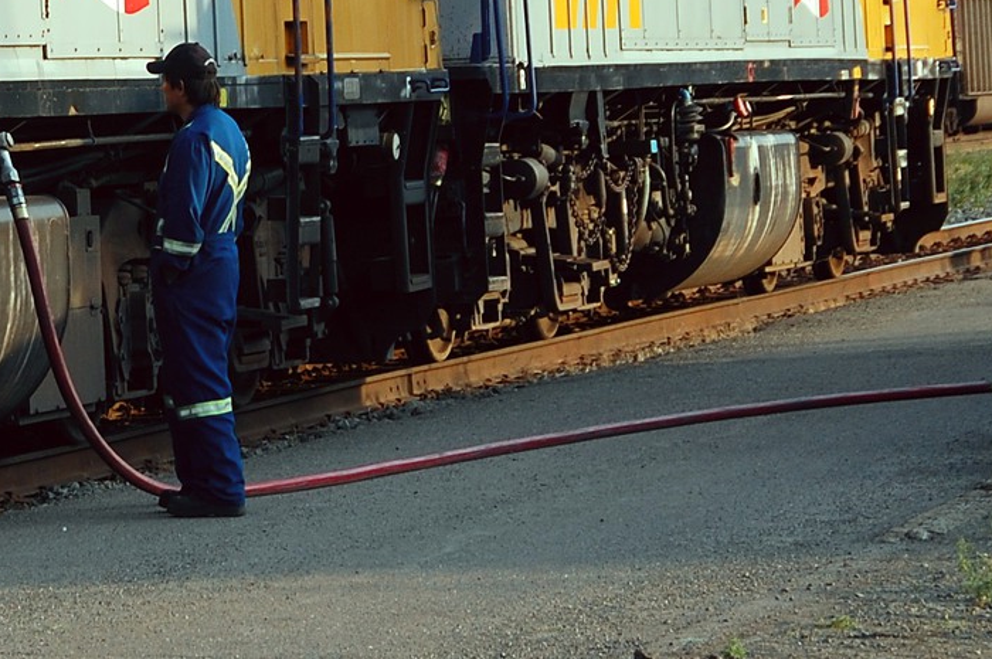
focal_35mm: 226
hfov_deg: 9.0
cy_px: -45
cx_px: -13
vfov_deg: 6.0
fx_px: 6230
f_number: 7.1
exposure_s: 1/200
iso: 200
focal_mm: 55
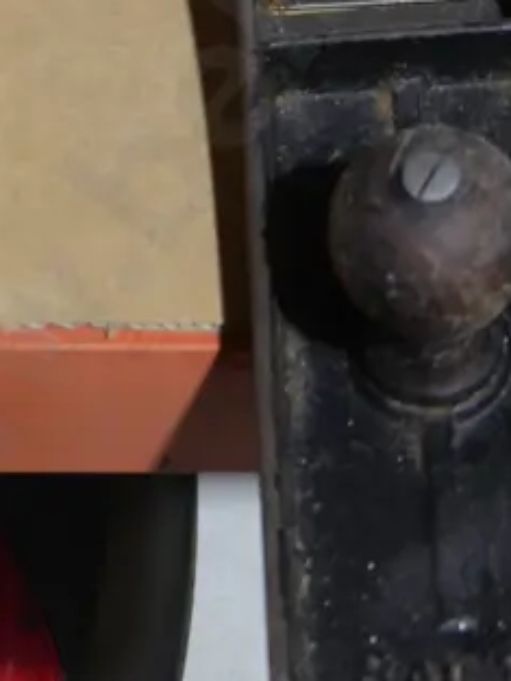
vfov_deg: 14.3
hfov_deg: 11.2
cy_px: -252
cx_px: 485
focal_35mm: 131
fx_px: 2577
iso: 500
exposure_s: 1/60
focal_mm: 20
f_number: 4.5
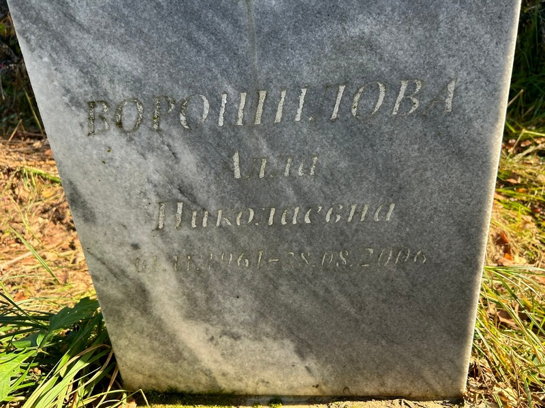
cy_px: 204
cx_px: 272
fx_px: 409
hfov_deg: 67.3
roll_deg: +0.5
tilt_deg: -24.8
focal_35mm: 26
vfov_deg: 53.1
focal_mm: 5.7
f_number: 1.5
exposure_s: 1/541
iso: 50
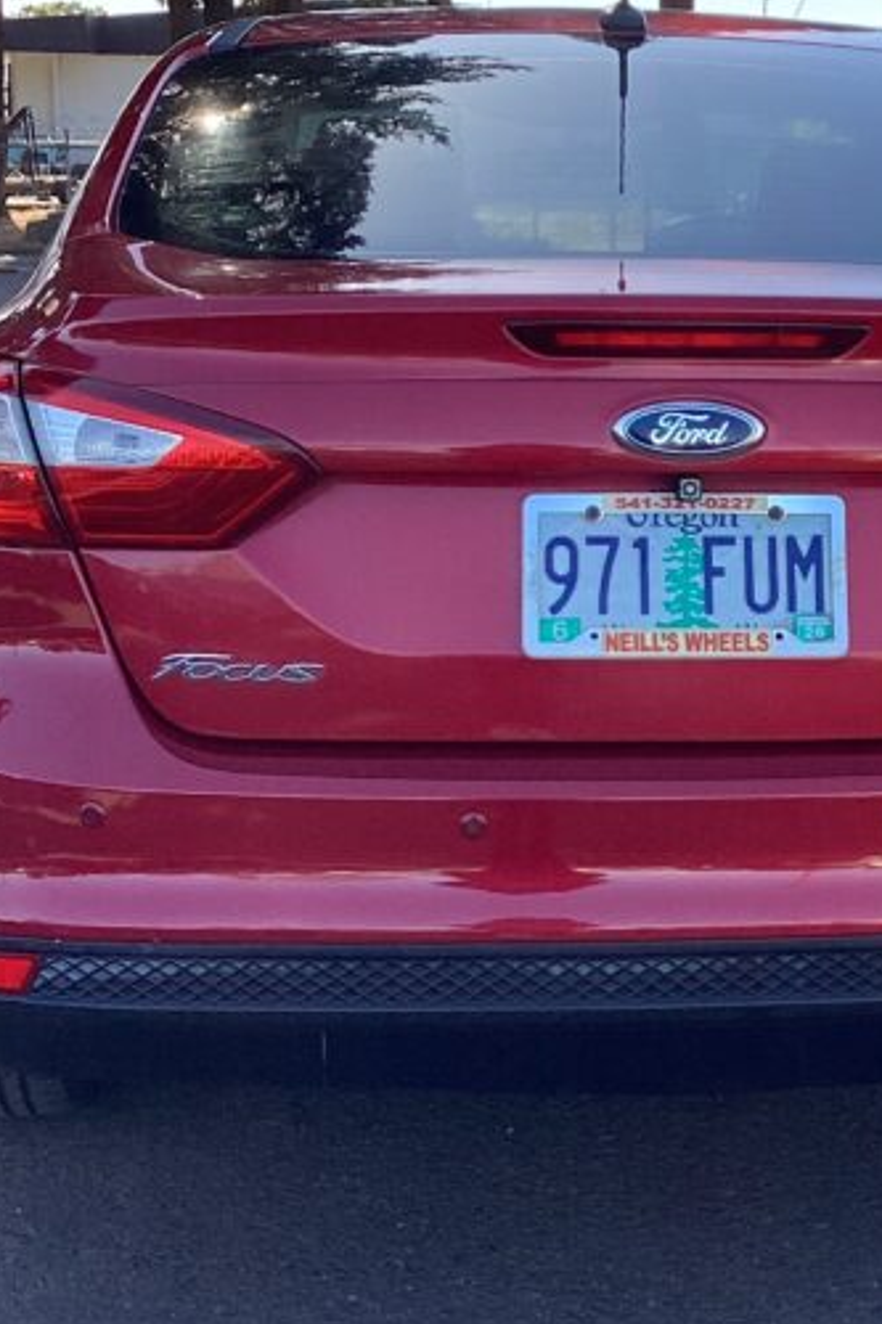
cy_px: 530
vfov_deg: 30.4
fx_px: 2427
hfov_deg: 20.2
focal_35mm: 66
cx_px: 789
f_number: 2.4
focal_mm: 3.3
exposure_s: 1/272
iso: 25
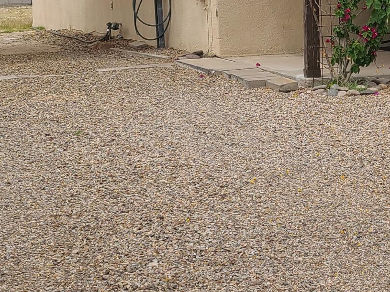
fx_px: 1036
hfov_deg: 20.3
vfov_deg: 15.9
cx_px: 436
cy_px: 38
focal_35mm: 92
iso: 16
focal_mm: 7
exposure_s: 1/818
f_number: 1.8
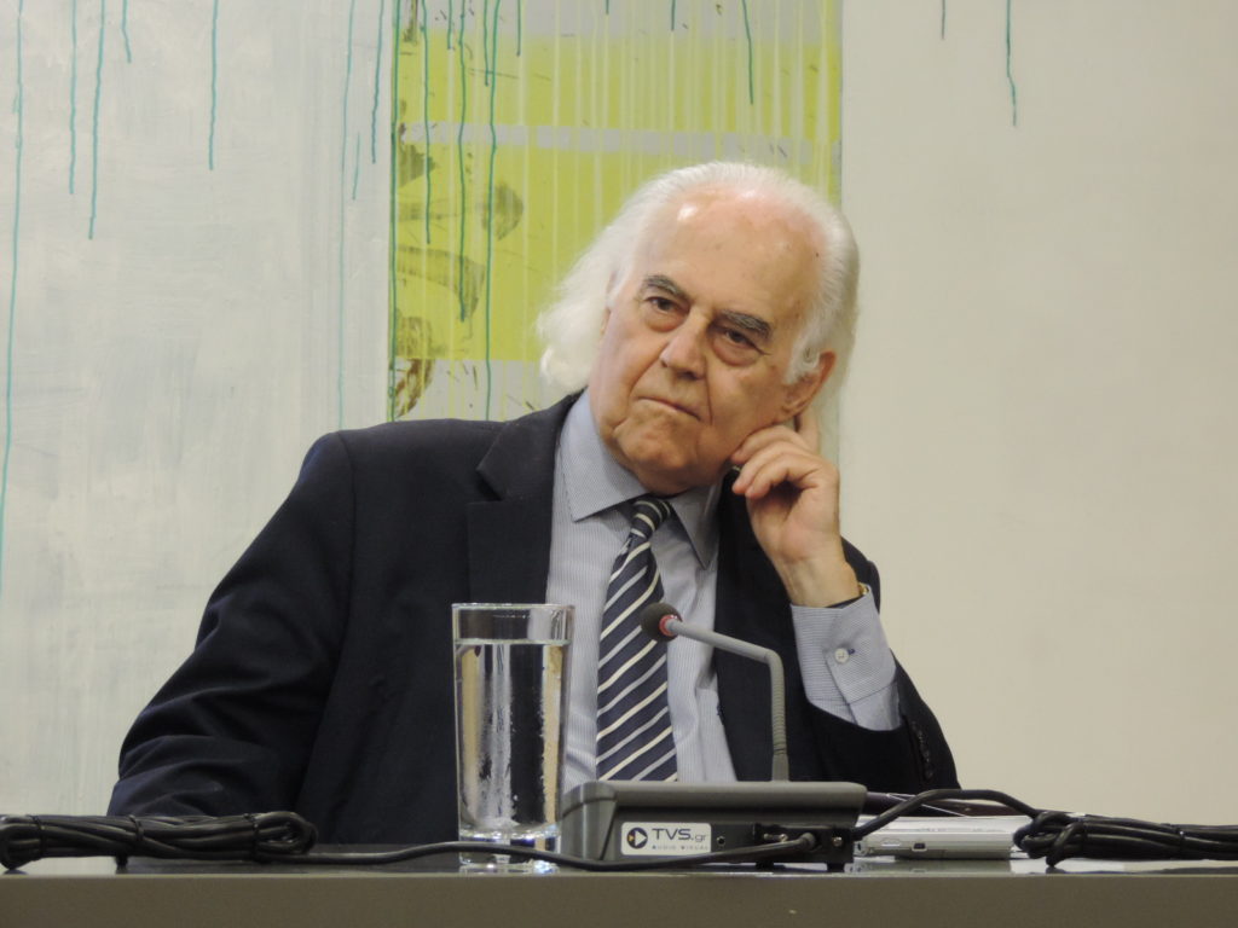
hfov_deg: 12.7
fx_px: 5543
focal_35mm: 155
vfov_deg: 9.6
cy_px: 464
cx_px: 619
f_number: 4.4
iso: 800
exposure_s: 1/30
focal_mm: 27.6
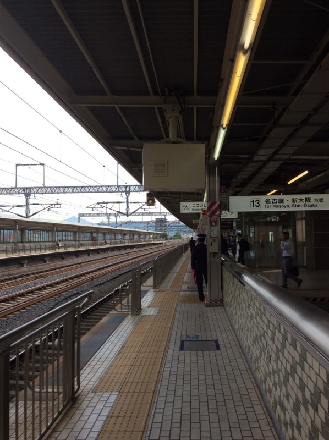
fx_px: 406
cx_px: 164
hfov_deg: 44.1
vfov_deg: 56.9
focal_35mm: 32
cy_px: 220
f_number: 2.4
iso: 32
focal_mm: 3.3
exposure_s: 1/715
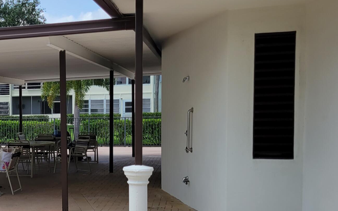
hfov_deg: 29.6
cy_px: 148
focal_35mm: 64
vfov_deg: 20.2
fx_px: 589
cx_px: -10
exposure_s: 1/2628
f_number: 1.8
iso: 40
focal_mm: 5.4
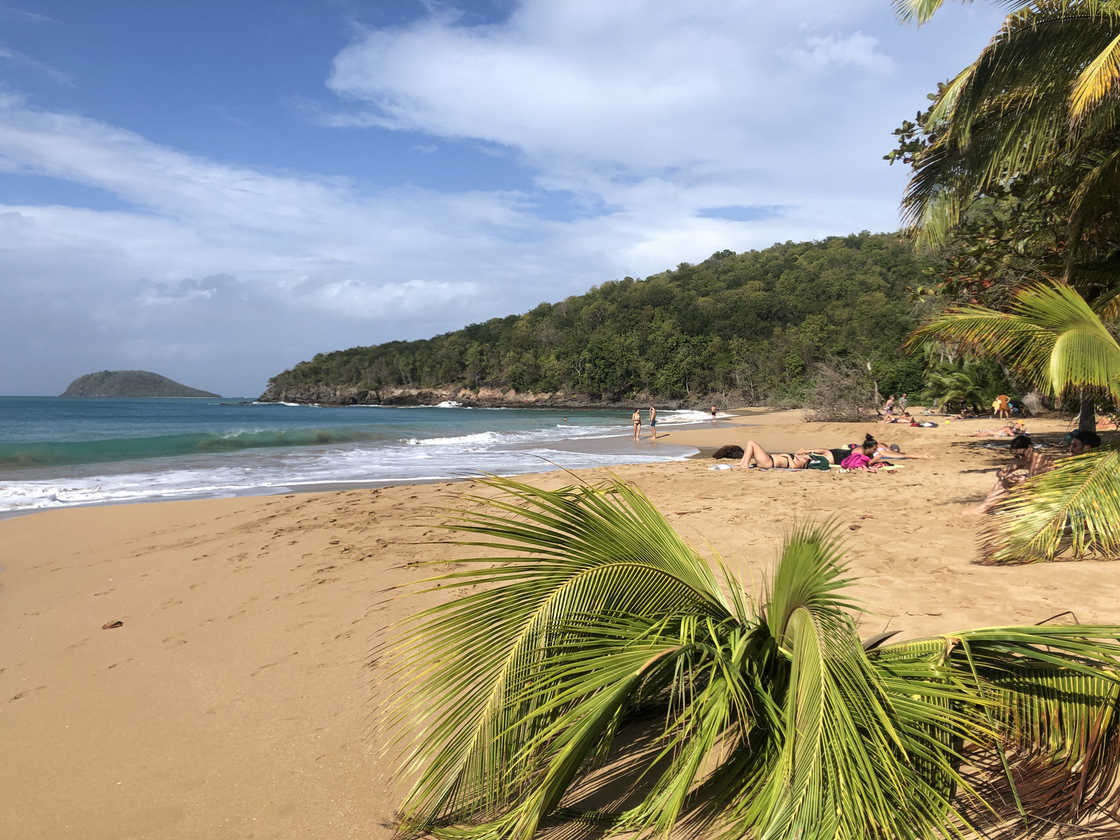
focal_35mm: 28
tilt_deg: -1.5
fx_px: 906
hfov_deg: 63.4
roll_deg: +0.2
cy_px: 420
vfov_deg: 49.7
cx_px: 560
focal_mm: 4
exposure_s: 1/3205
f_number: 1.8
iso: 20
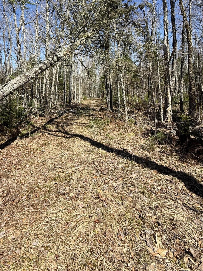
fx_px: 172
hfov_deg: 60.9
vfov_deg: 72.6
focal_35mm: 22
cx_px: 89
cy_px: 78
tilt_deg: +5.5
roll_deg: -0.3
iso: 50
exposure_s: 1/1211
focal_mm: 2.22
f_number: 2.2
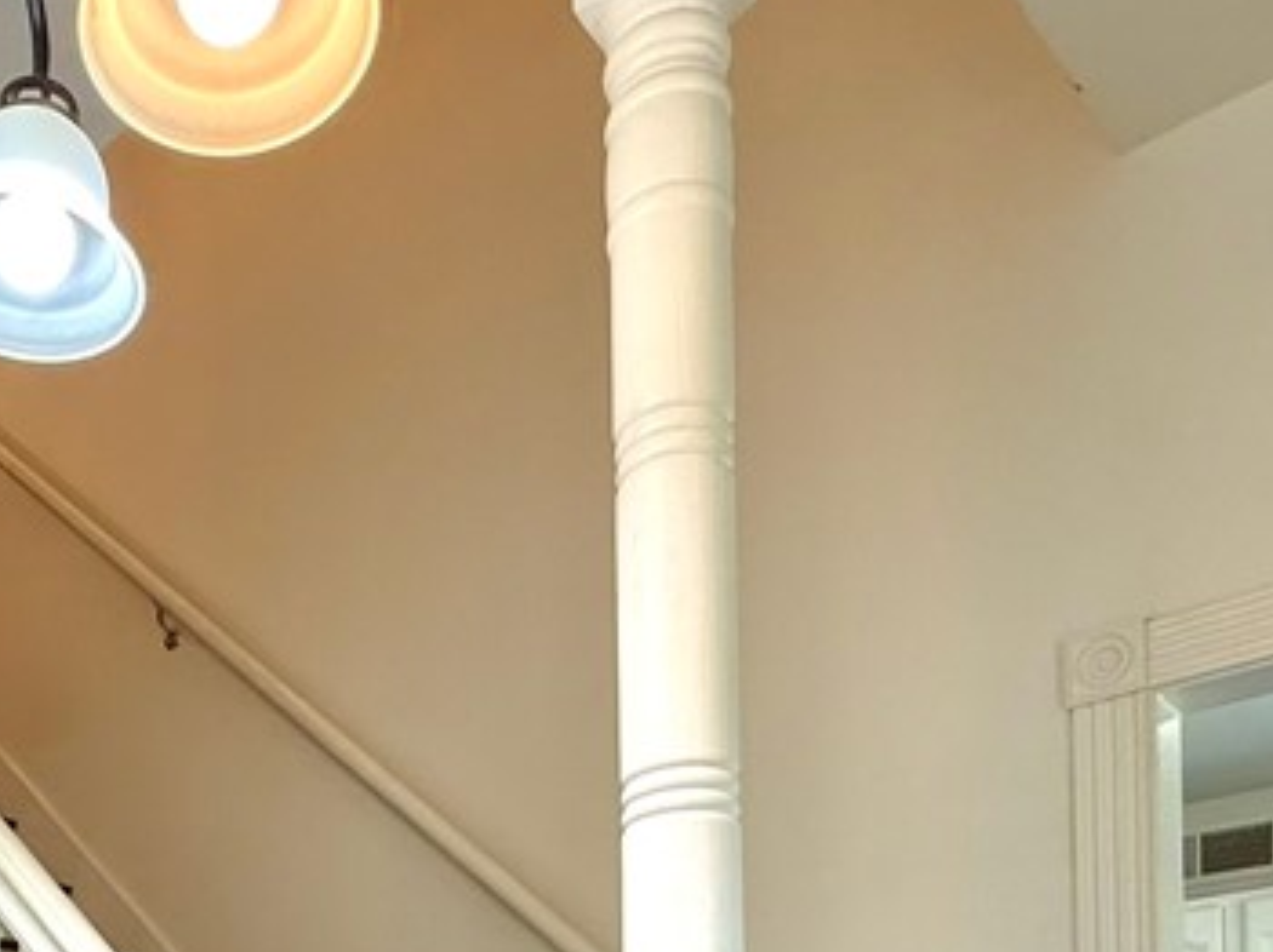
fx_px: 1507
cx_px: 175
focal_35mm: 41
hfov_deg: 42.7
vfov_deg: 28.8
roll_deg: +1.0
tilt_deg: +1.2
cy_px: 1232
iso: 125
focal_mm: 2.22
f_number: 2.2
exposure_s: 1/120
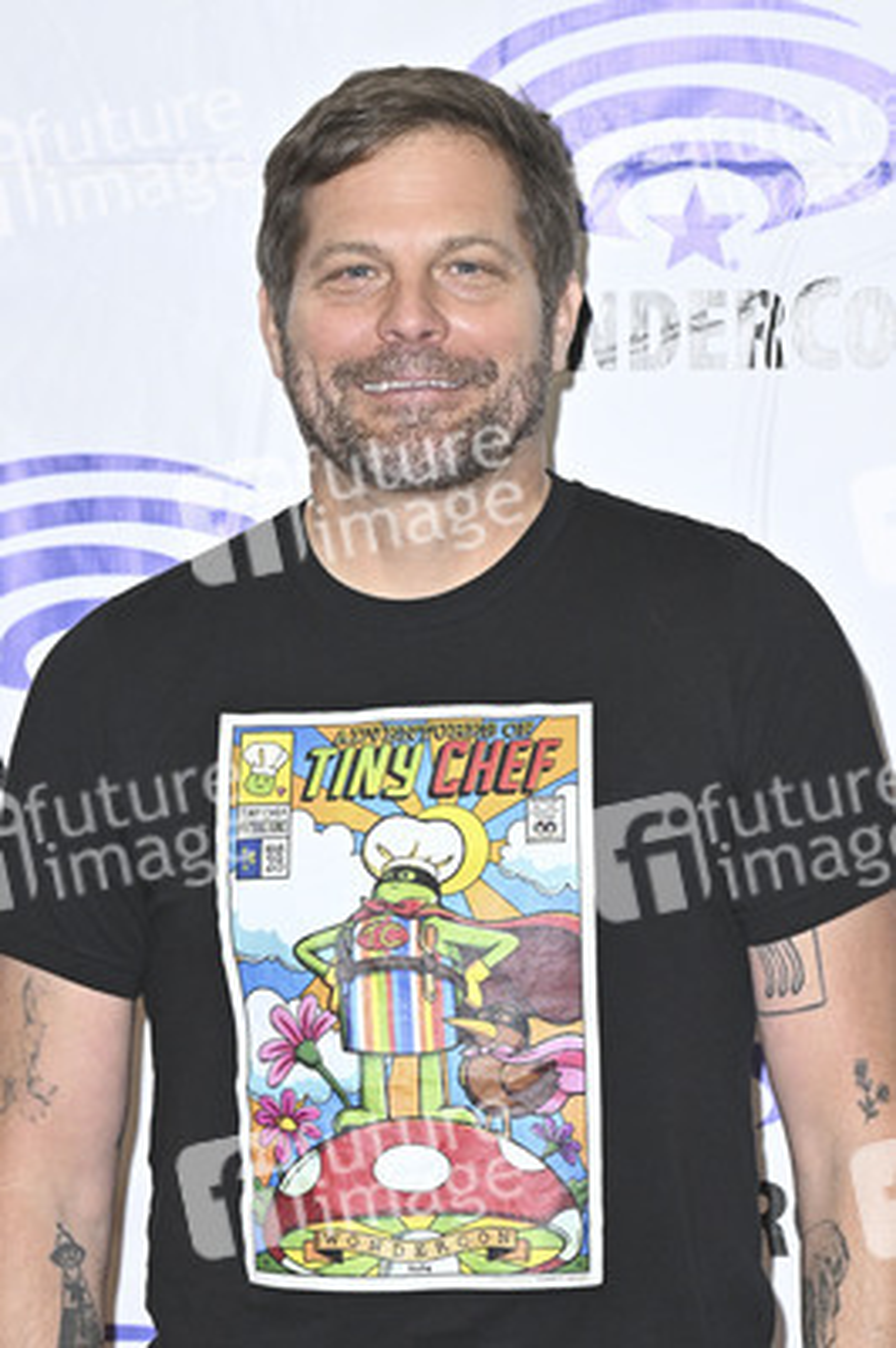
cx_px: 448
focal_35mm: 59
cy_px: 674
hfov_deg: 23.0
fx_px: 2206
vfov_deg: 34.0
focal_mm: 59
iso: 1250
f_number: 5.6
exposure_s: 1/200
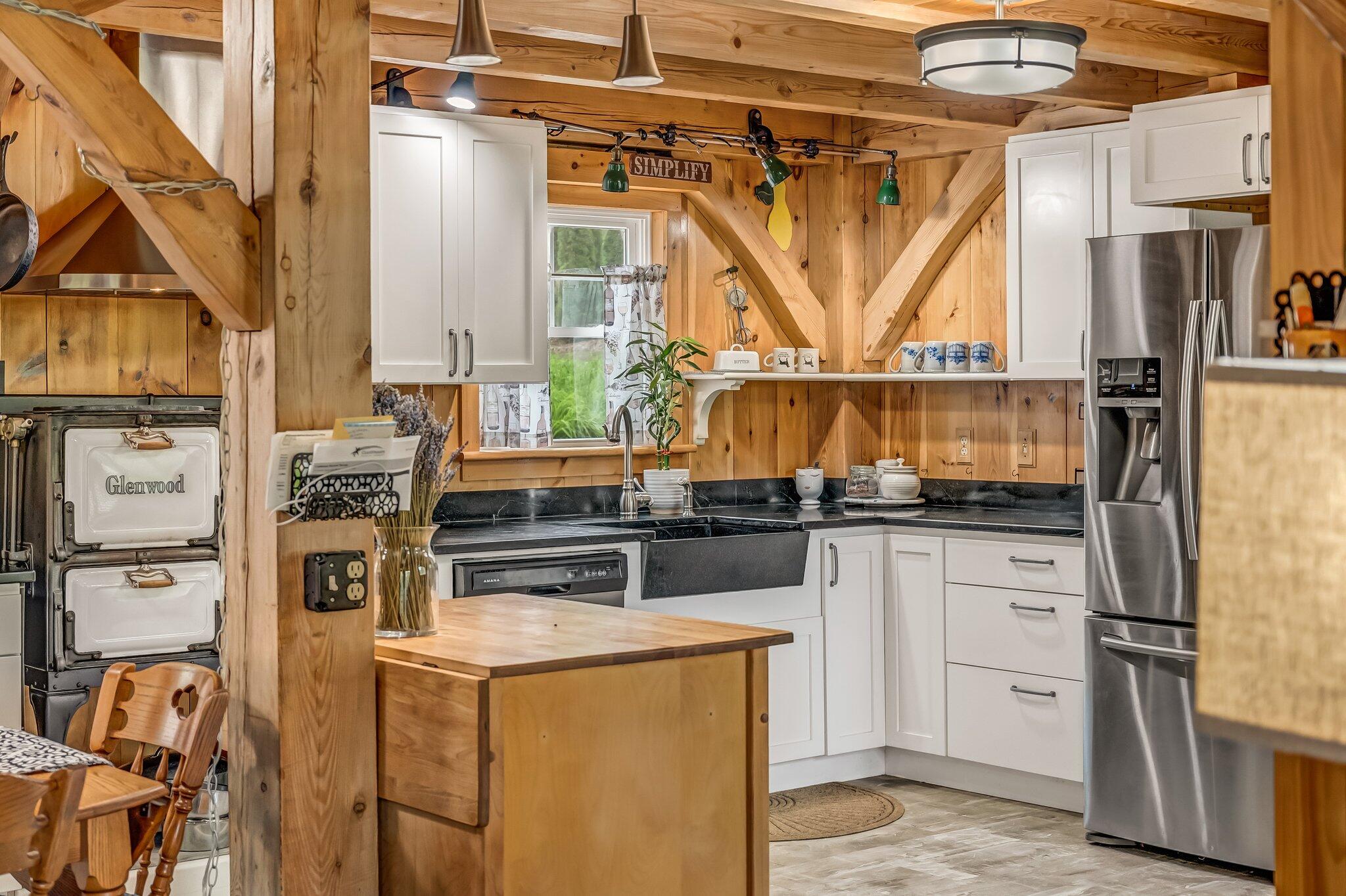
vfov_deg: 26.0
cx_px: 673
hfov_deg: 38.2
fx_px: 1943
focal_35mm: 52
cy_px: 448
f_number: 4
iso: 640
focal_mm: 35
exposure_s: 1/40
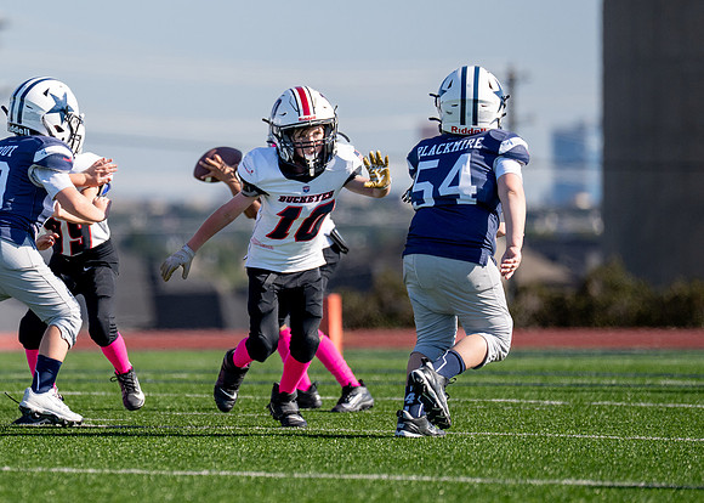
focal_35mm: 361
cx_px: 77
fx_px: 7225
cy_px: 246
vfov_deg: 4.0
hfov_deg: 5.6
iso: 320
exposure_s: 1/5000
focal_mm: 200
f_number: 2.8
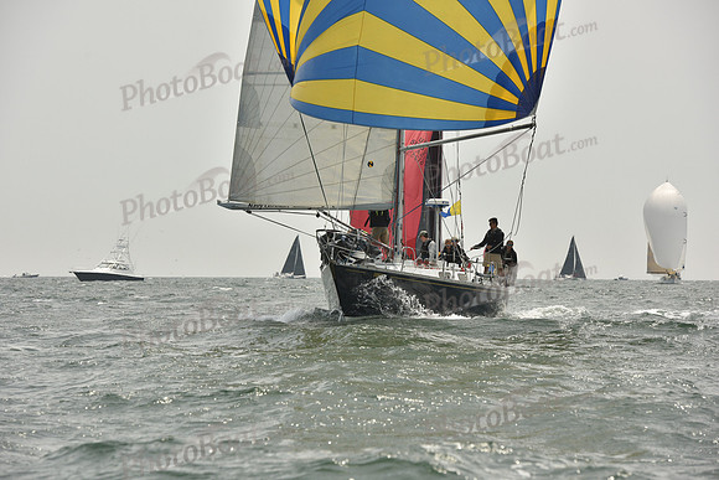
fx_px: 3196
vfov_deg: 8.6
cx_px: 360
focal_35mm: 160
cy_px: 240
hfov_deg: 12.8
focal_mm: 160
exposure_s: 1/1600
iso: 400
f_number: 9
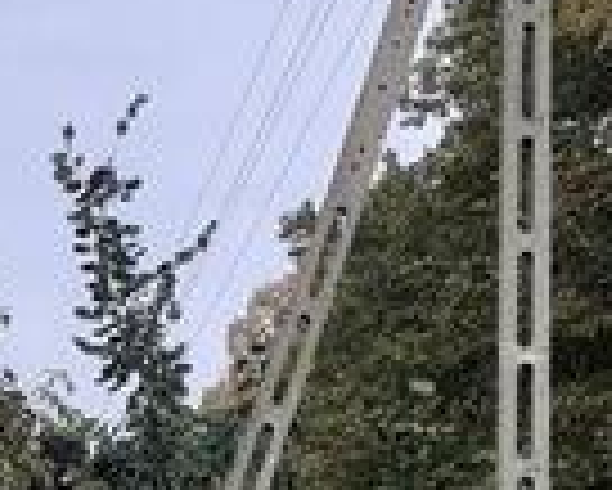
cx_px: -531
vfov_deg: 10.1
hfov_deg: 12.7
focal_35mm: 136
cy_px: 1113
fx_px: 2465
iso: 40
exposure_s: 1/1361
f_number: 1.9
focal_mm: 3.6
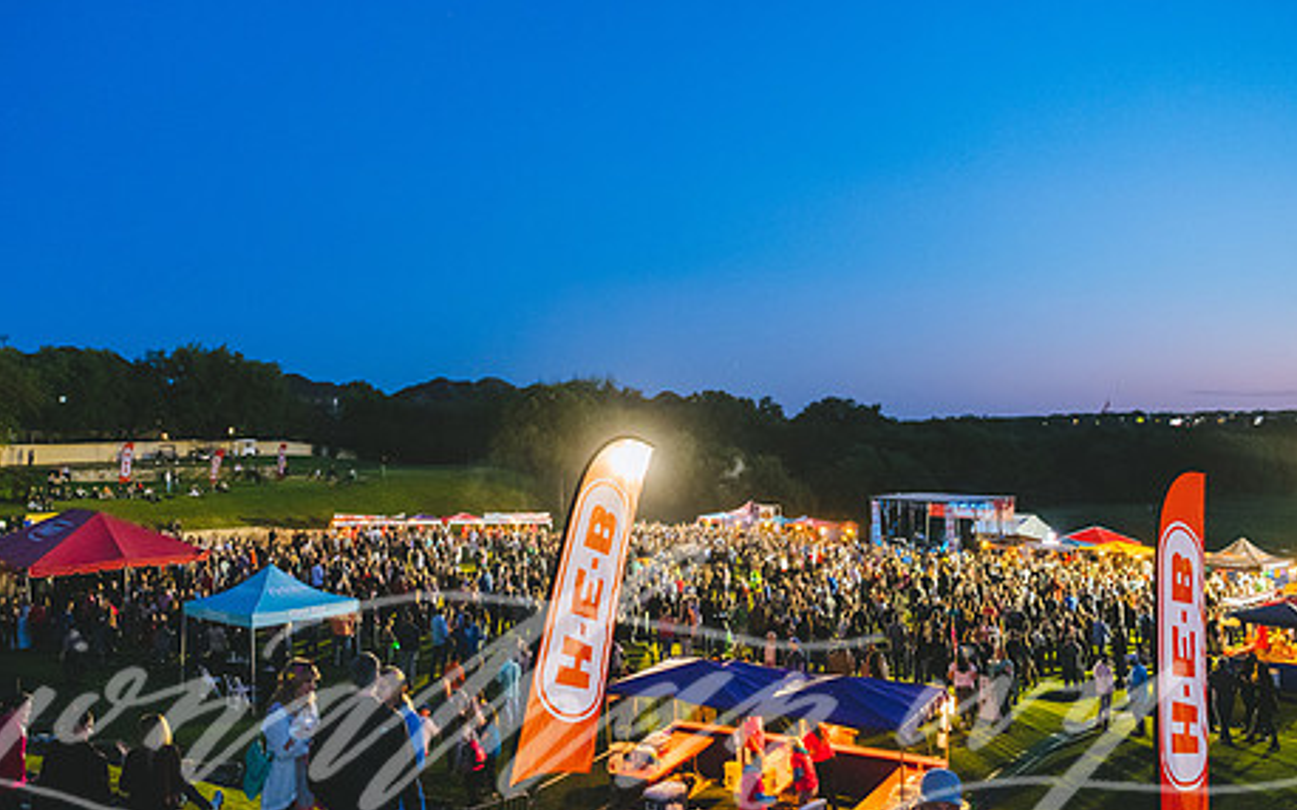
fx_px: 1096
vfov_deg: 40.6
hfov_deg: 60.9
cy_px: 384
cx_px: 544
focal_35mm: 31
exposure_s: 1/60
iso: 2500
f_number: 3.5
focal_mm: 24
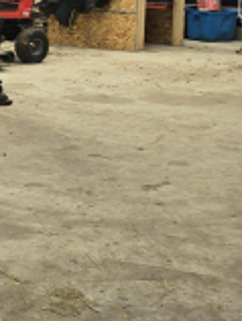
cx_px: -94
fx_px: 902
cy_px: 25
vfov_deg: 19.8
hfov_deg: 14.5
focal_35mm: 97
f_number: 1.7
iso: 125
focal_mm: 6.3
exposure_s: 1/20
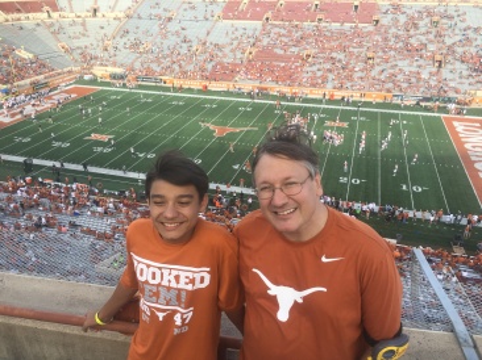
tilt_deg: -26.0
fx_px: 404
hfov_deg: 61.7
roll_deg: +0.6
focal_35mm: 29
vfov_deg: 48.2
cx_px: 241
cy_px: 180
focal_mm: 4.15
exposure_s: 1/323
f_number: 2.2
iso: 25
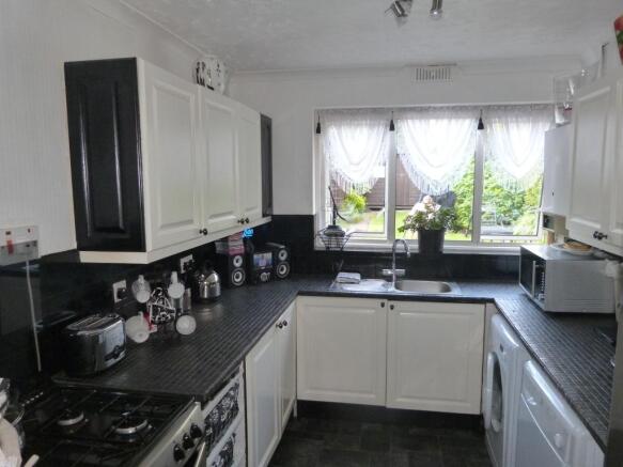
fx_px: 450
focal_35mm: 25
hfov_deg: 69.4
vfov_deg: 54.9
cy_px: 234
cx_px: 312
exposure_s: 1/125
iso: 400
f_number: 2.8
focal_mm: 4.5
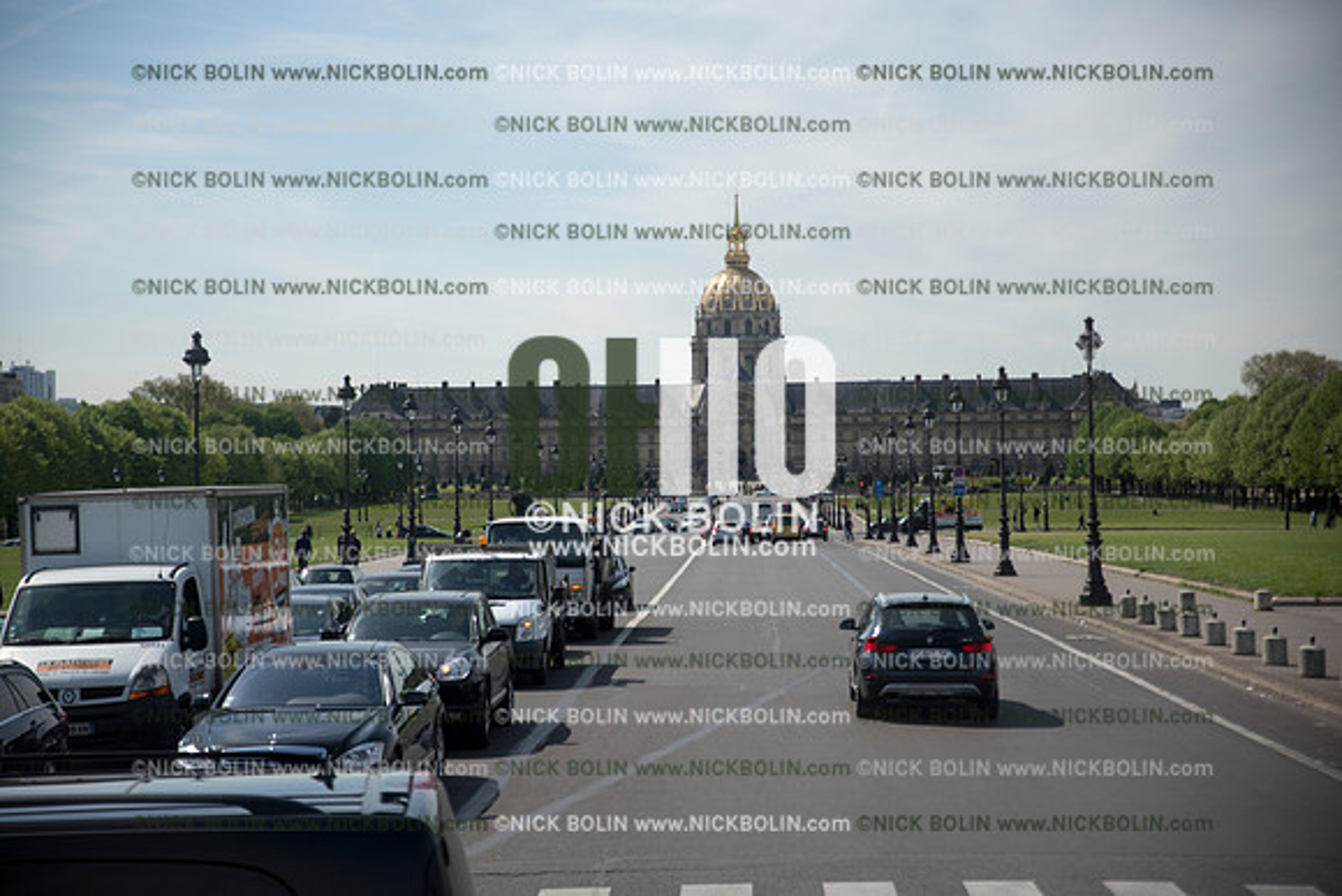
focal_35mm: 70
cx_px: 671
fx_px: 2610
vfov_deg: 19.5
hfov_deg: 28.8
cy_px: 448
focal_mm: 70
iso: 200
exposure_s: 1/2500
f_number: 2.8
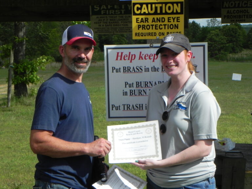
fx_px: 764
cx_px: 126
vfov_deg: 14.1
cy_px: 94
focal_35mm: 105
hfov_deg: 18.7
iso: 160
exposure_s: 1/435
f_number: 7.1
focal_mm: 18.8
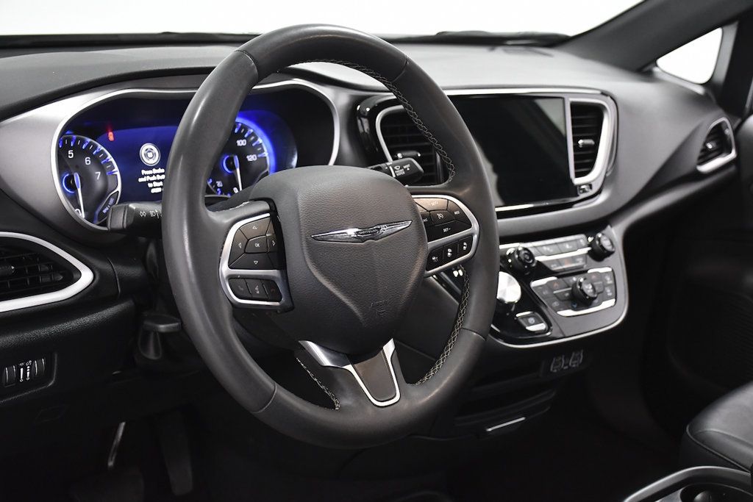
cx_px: 376
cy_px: 251
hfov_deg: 41.1
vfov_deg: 28.1
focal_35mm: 48
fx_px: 1004
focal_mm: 32
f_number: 4
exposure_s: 1/160
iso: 2500
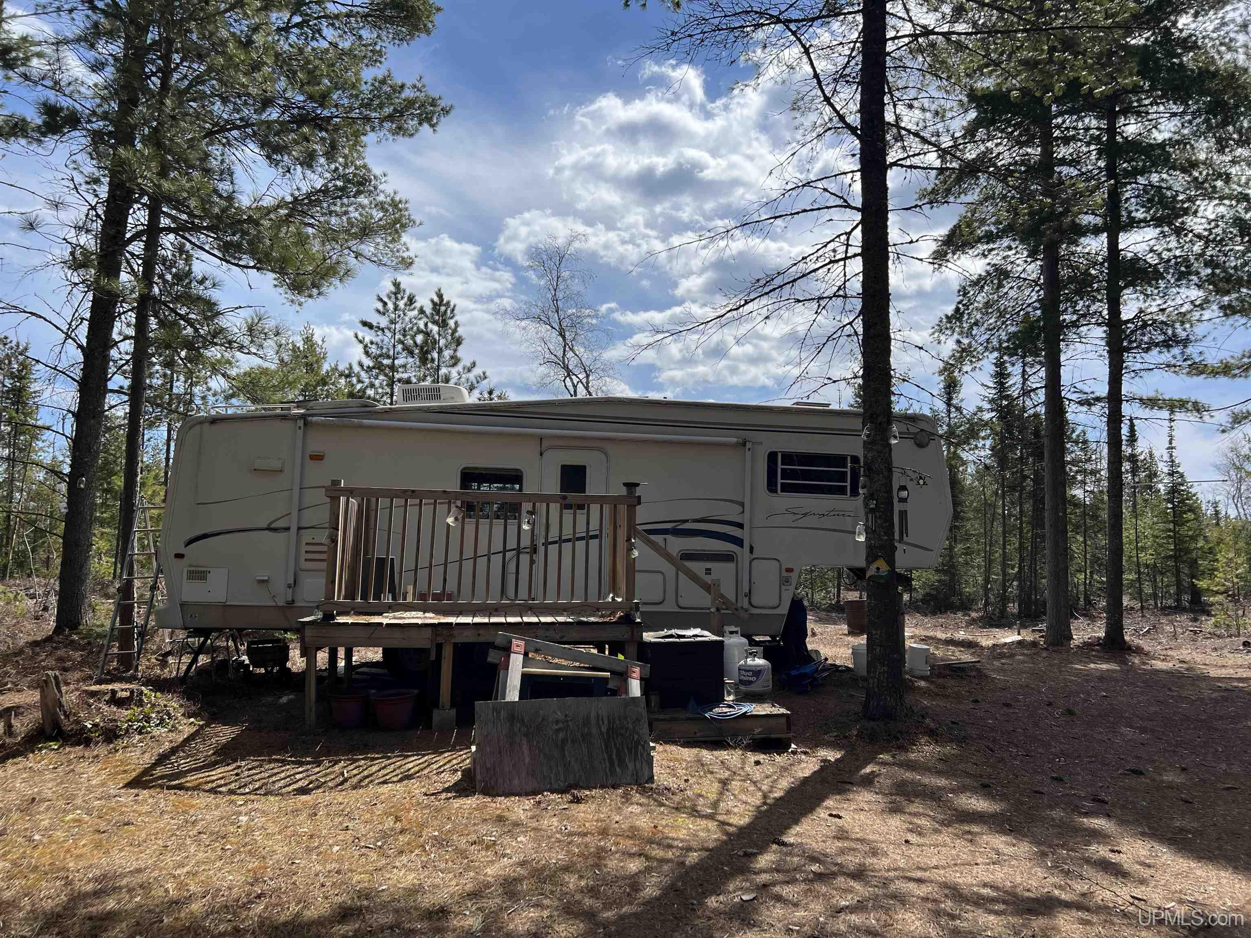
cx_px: 626
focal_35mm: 26
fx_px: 940
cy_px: 469
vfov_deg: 53.1
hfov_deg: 67.3
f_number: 1.5
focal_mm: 5.7
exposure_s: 1/5882
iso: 50
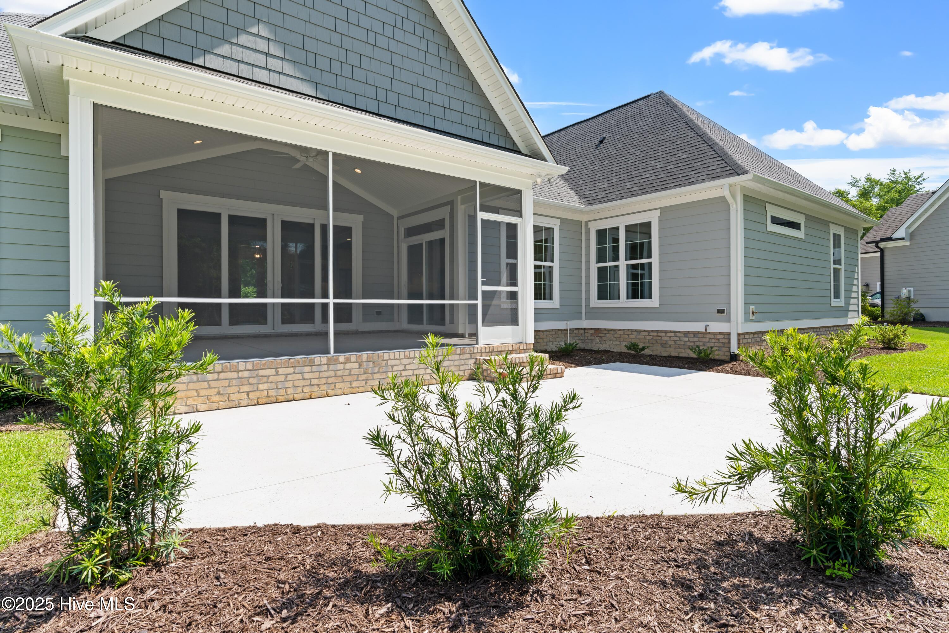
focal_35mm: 18
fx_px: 474
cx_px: 474
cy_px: 316
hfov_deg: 90.0
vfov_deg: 67.4
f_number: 9
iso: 100
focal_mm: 18
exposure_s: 1/80
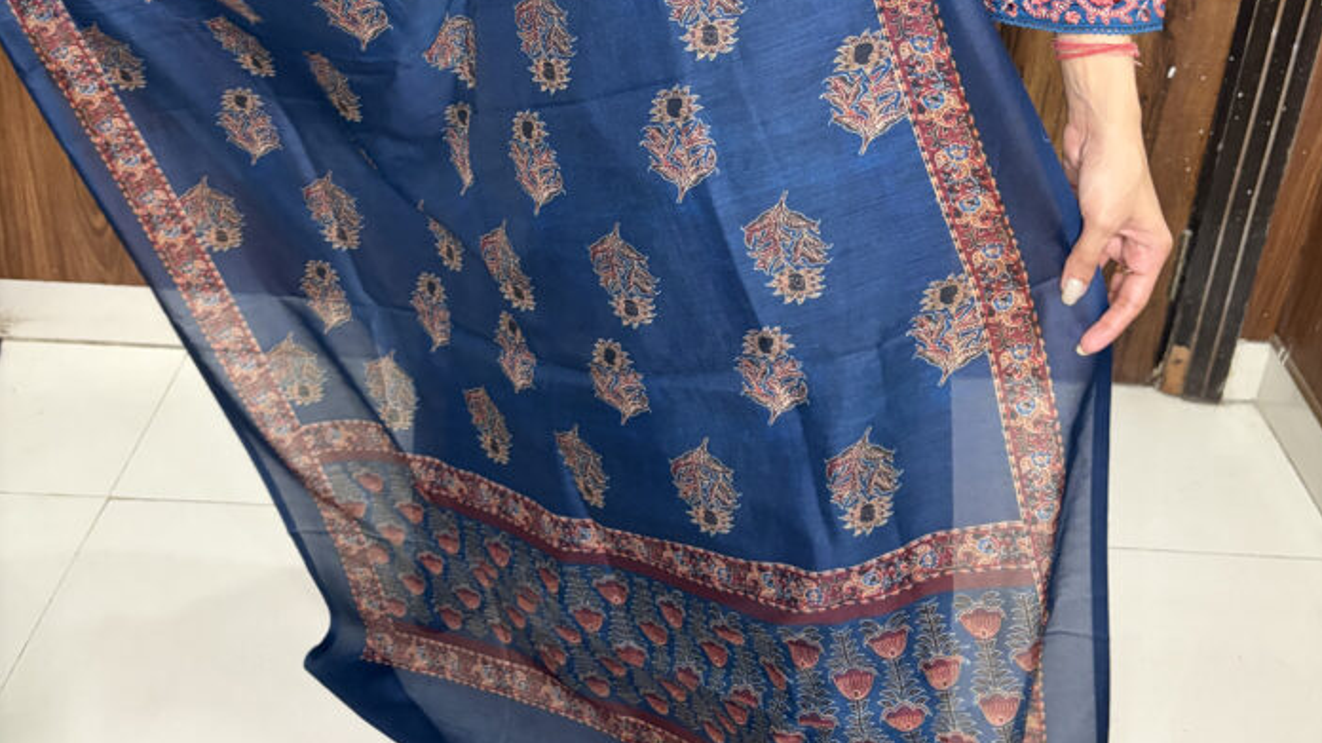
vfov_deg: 29.7
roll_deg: -3.0
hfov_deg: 52.8
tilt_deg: -24.9
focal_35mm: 38
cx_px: 663
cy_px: 52
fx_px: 1332
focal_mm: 5.96
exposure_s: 1/50
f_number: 1.6
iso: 400
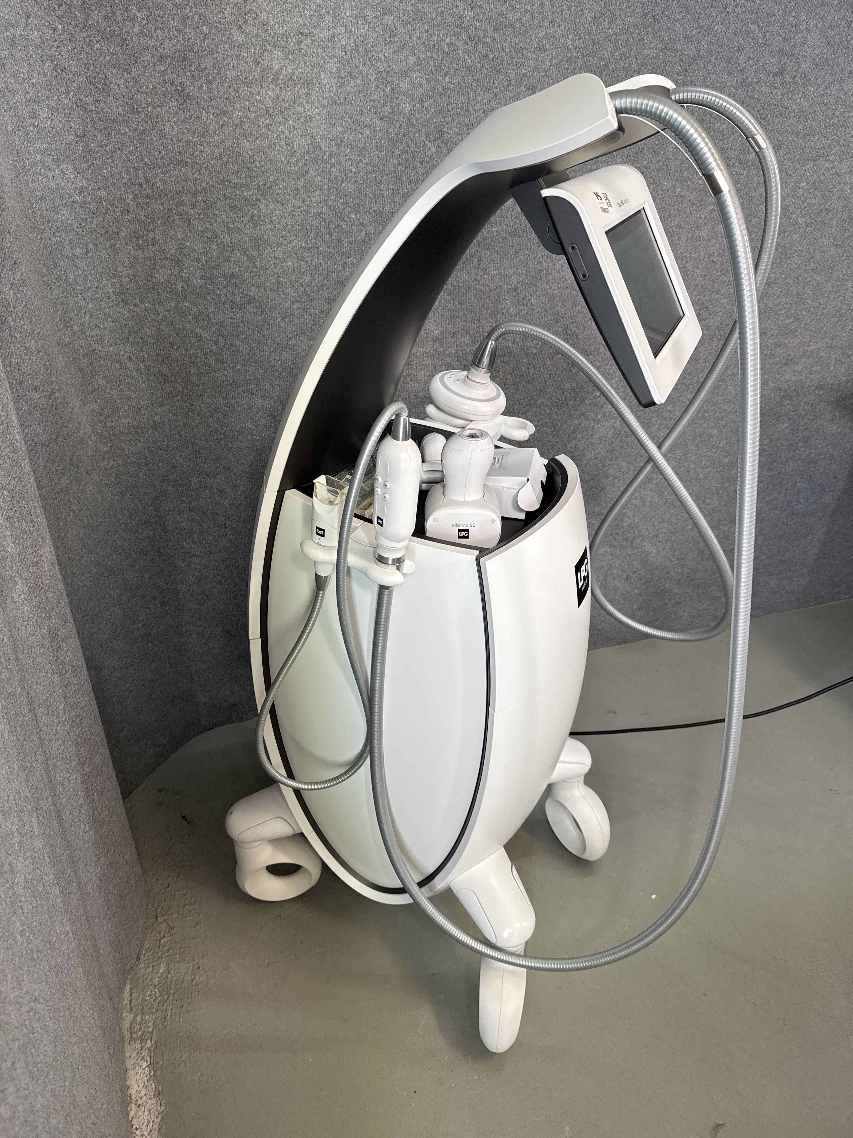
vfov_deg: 71.6
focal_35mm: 24
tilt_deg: -32.4
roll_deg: -3.0
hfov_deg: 56.8
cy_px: 569
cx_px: 426
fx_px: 789
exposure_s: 1/100
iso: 100
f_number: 1.78
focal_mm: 6.76
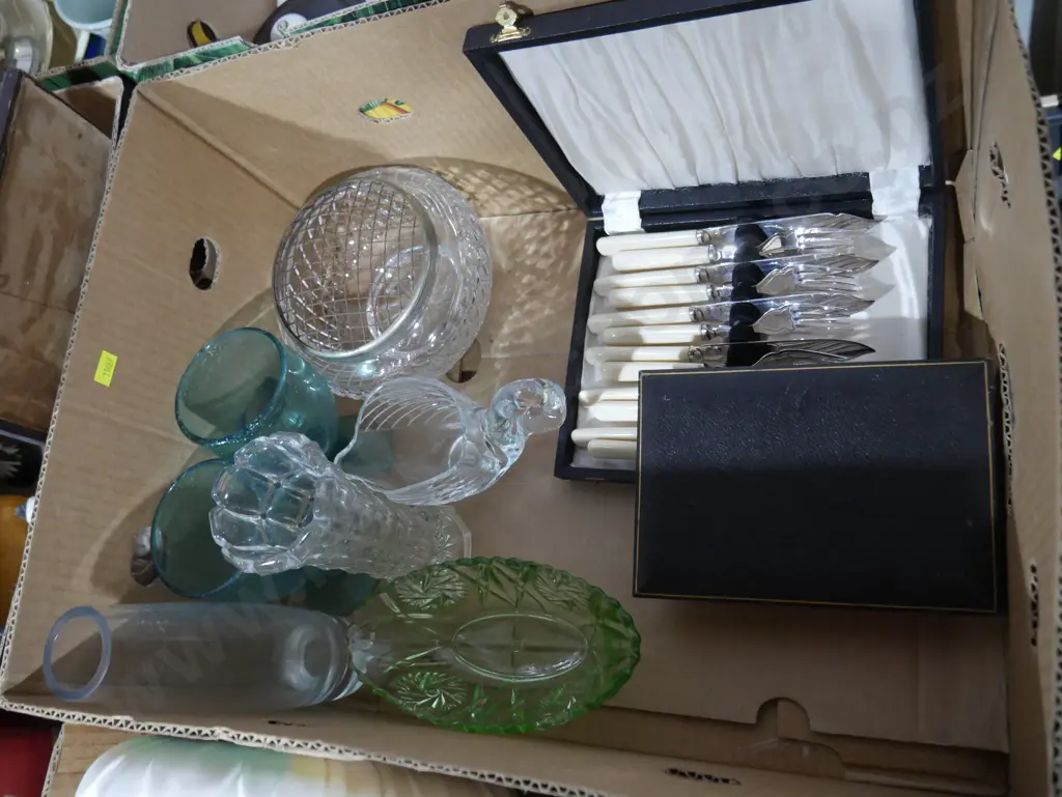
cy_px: 398
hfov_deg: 59.9
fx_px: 921
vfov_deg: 46.8
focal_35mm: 30
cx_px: 531
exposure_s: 1/60
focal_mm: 15
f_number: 3.6
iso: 2000
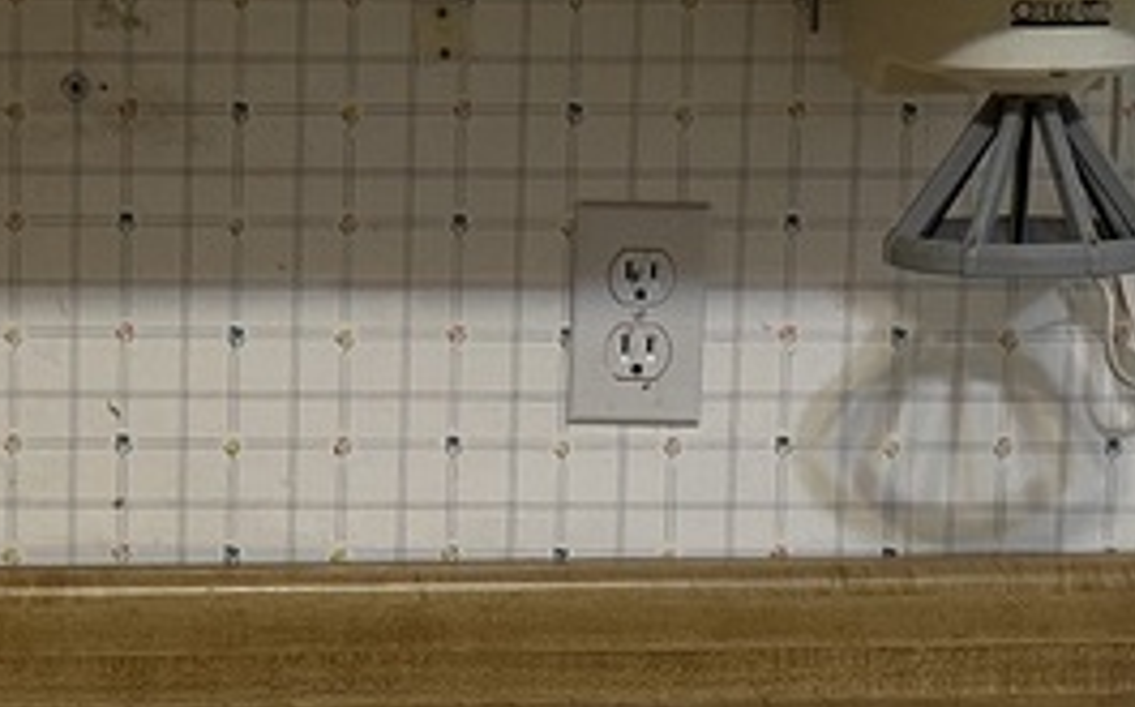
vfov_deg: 8.7
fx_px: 4635
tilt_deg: -8.4
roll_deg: +0.9
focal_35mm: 150
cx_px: 69
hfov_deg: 13.8
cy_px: 578
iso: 100
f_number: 1.5
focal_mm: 5.7
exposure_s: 1/60
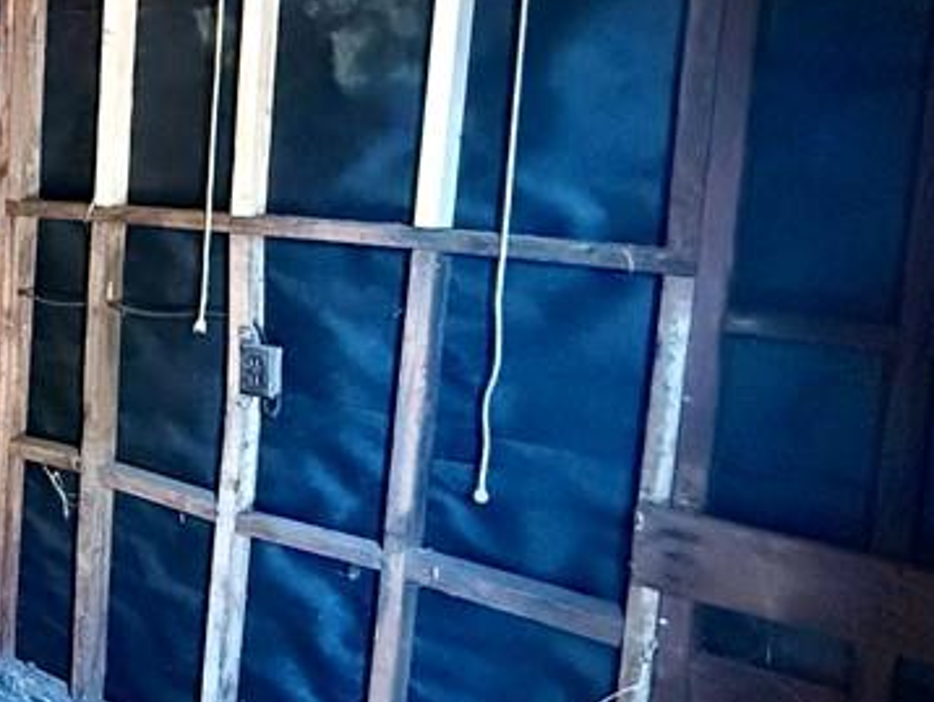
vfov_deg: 35.6
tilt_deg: -5.3
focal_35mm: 40
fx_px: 1080
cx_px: -370
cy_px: 219
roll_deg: -0.9
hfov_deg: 31.4
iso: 1000
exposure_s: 1/60
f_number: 2.2
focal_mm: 2.22
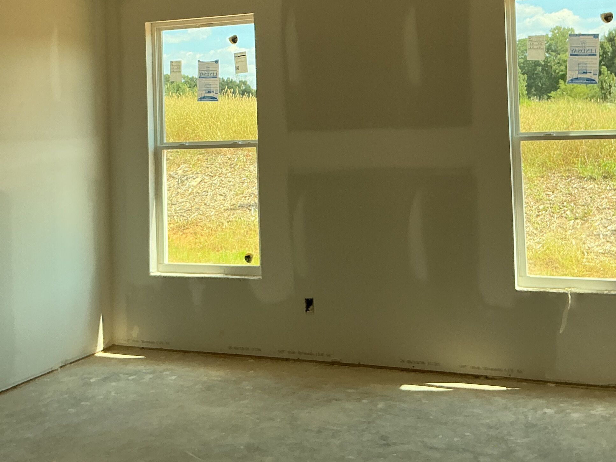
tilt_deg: +2.2
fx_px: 819
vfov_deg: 30.8
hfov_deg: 41.2
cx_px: 346
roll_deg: +3.7
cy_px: 101
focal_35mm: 46
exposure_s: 1/355
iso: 25
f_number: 1.8
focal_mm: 3
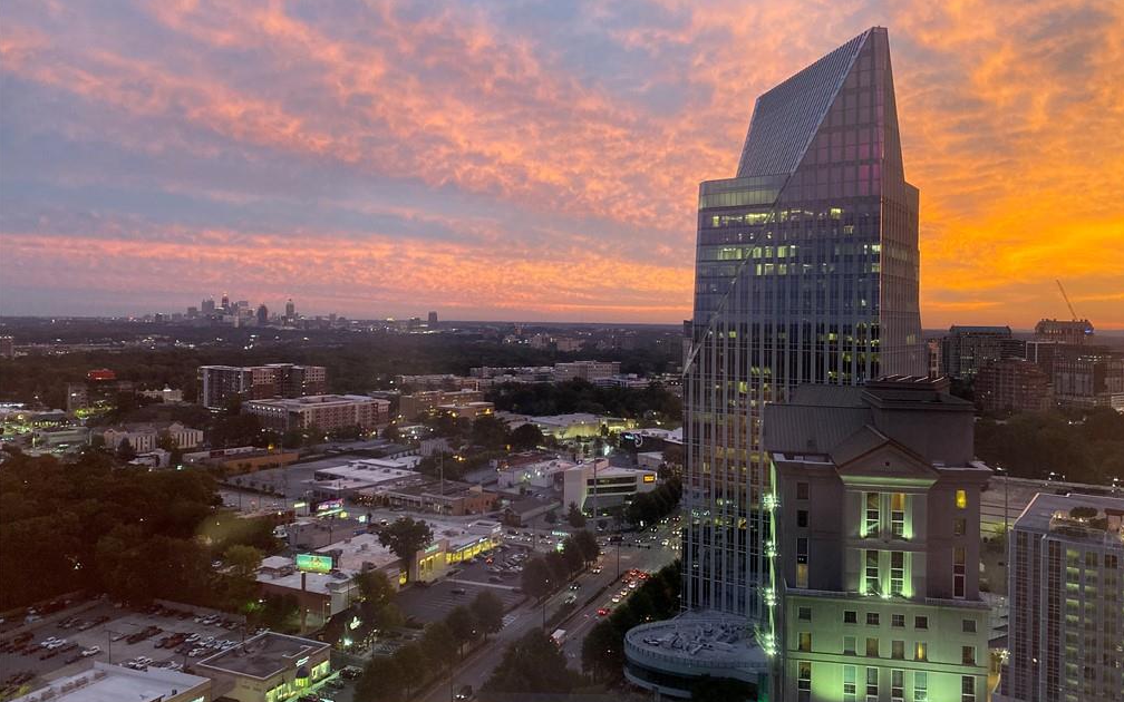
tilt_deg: -0.2
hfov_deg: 66.5
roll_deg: -0.9
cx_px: 568
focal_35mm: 28
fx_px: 858
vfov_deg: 44.5
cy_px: 320
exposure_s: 1/40
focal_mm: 4.25
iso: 400
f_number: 1.8
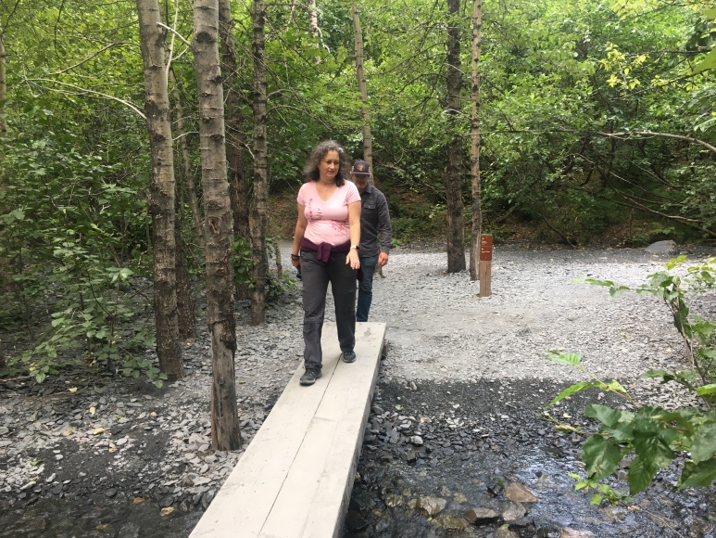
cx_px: 361
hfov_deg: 60.0
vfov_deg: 46.8
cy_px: 262
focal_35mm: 30
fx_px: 621
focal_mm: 4.15
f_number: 2.2
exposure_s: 1/40
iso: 25
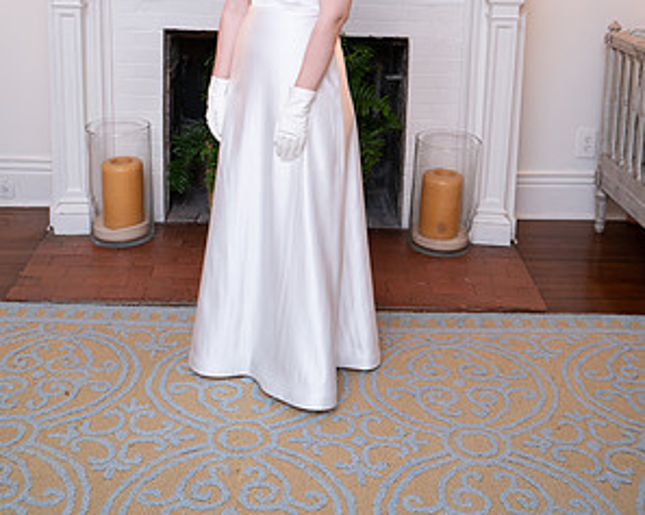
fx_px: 896
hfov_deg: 39.6
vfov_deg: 30.7
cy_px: 54
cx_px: 321
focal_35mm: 47
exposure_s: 1/80
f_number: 4.5
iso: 800
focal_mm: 33
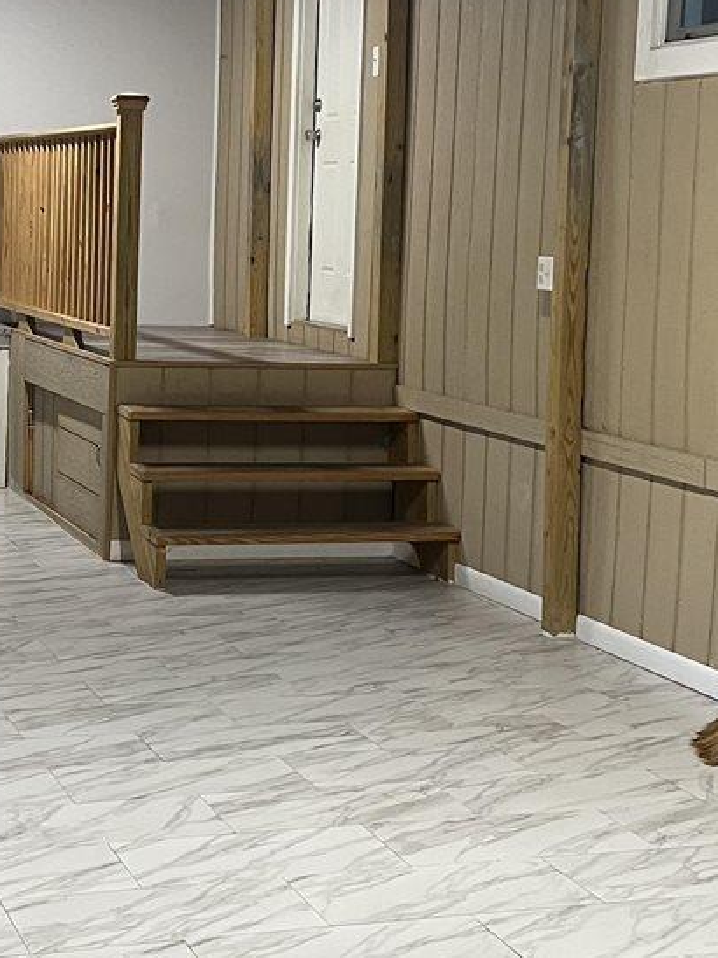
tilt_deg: -6.3
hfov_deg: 20.1
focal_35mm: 73
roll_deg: -2.3
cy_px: 401
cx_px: 256
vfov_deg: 26.6
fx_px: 2020
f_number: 1.5
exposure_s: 1/60
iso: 125
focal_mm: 5.7
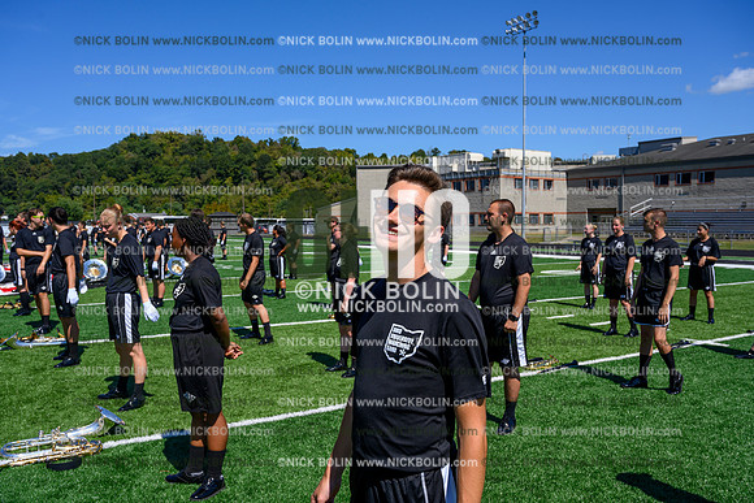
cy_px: 252
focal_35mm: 32
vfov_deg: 41.7
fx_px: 660
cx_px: 377
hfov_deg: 59.5
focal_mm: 31.5
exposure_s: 1/500
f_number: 8
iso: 160
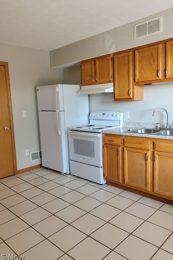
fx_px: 202
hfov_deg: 46.4
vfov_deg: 65.5
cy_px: 129
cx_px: 89
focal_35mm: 28
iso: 250
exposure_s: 1/120
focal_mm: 5.4
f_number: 1.8
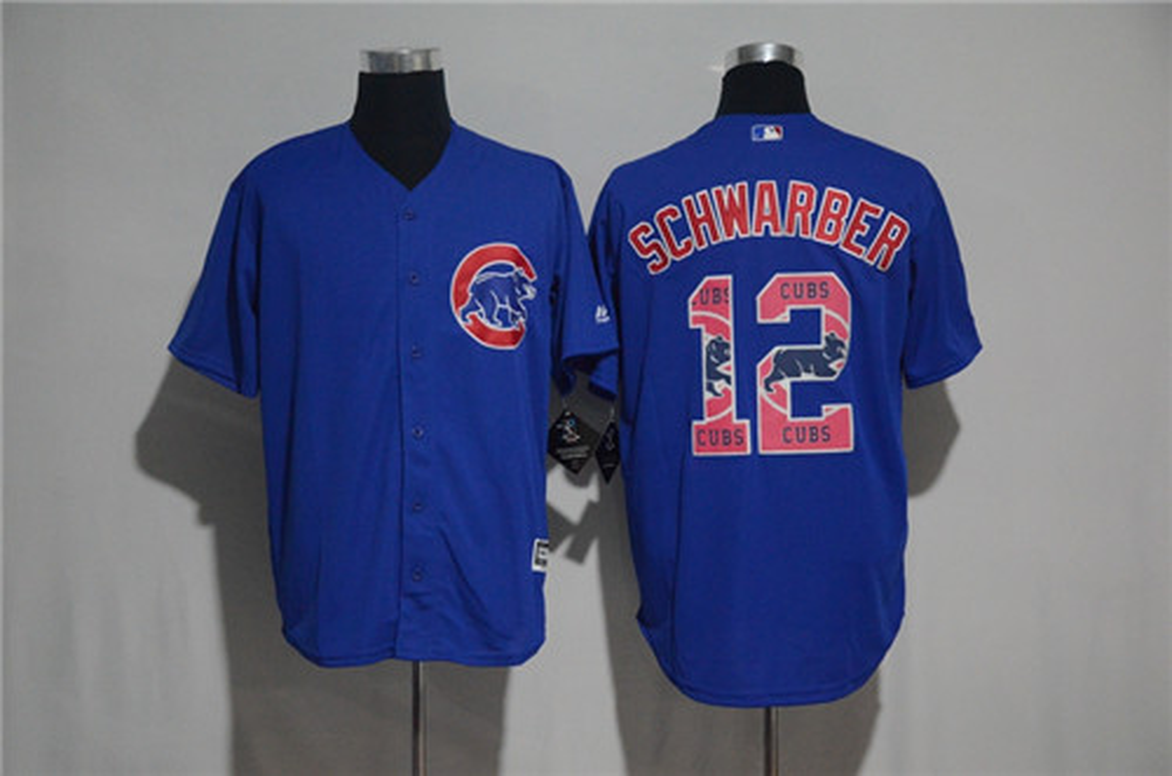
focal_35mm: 72
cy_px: 388
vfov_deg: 18.8
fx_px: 2339
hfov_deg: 28.1
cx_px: 586
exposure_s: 1/60
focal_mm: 48
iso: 4000
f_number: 4.5
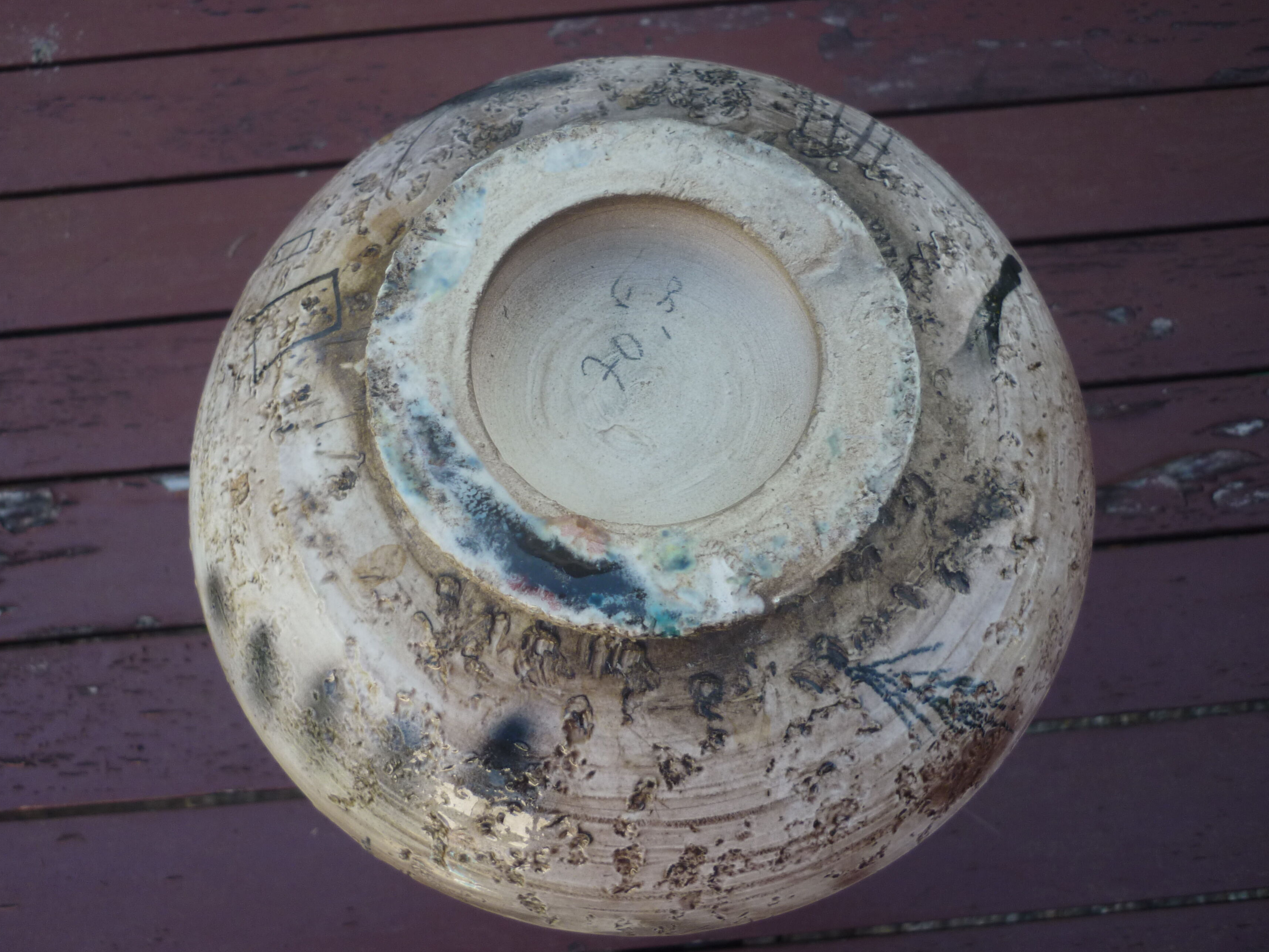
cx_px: 609
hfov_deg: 52.6
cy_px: 457
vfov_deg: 40.7
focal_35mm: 35
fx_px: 1283
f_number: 2.8
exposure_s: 1/200
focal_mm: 5.5
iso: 80
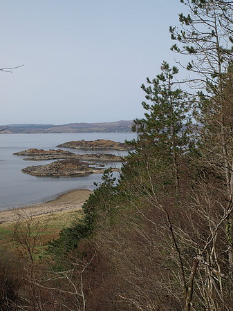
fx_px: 449
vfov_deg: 38.2
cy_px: 156
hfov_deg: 29.1
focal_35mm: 50
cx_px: 116
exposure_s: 1/320
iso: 100
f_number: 7.1
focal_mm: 25
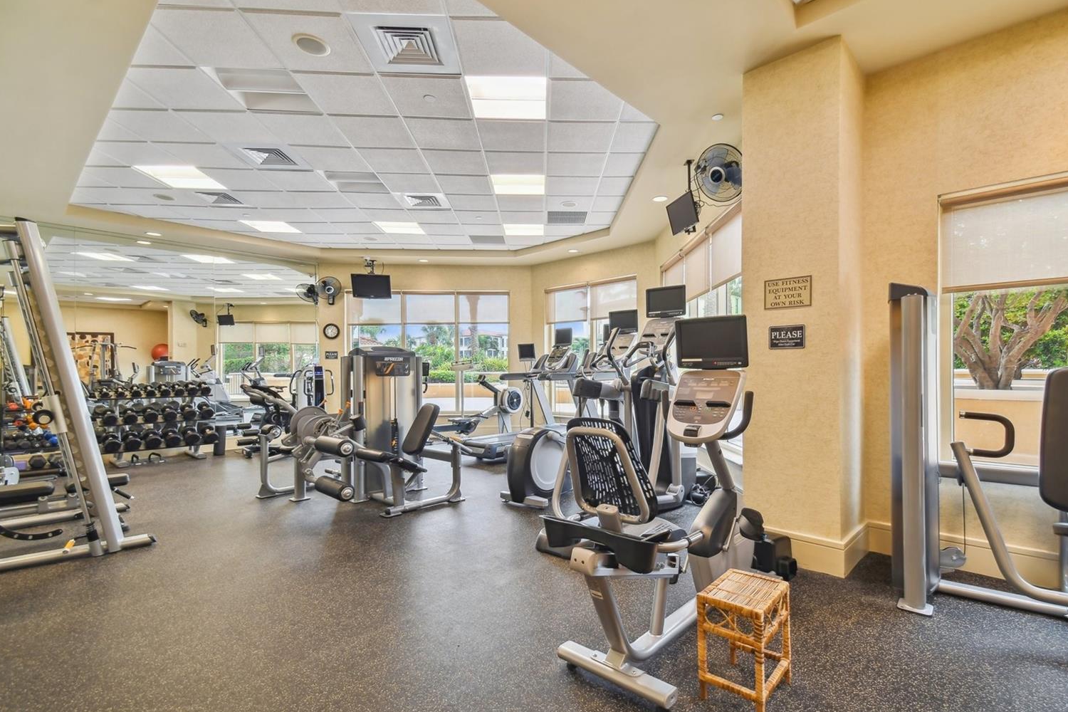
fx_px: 475
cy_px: 355
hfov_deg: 96.7
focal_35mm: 16
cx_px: 553
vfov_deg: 73.7
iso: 100
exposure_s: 1/2
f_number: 7.1
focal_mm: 10
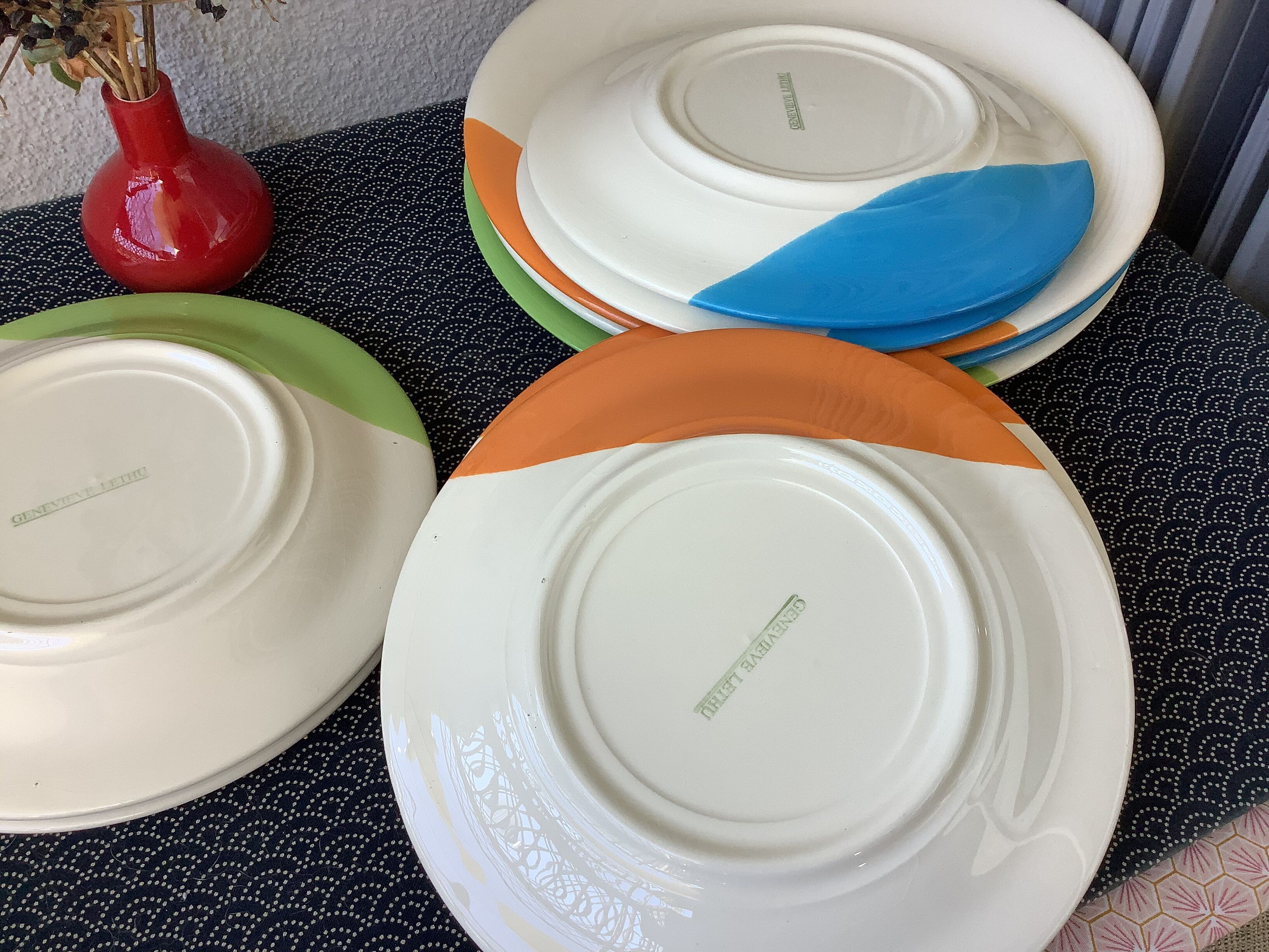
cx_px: 634
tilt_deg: -51.0
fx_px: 1136
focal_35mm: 31
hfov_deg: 58.4
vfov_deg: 45.4
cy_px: 476
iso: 50
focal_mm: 3.3
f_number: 2.4
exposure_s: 1/100
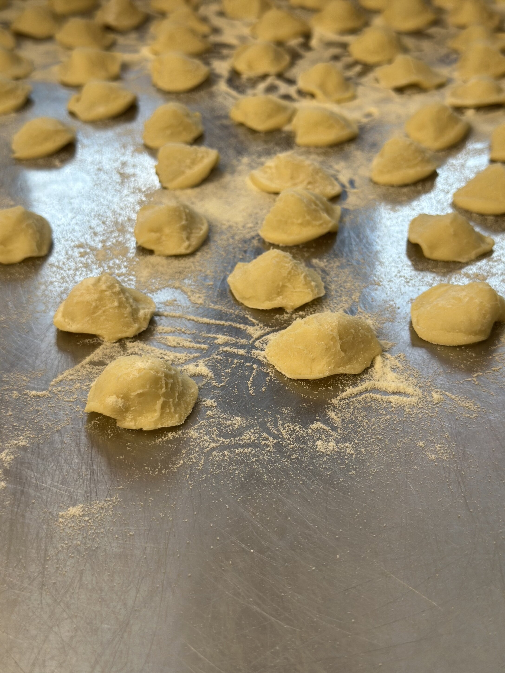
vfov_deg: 39.7
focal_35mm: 48
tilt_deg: -35.9
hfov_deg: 30.3
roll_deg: +0.6
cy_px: 336
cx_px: 252
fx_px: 934
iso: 80
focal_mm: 6.86
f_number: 1.78
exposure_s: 1/336
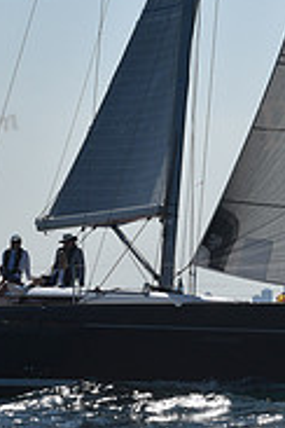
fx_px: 2636
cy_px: -236
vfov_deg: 9.0
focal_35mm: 222
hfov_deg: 6.2
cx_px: 139
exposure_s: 1/1600
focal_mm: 70
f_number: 10
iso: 250
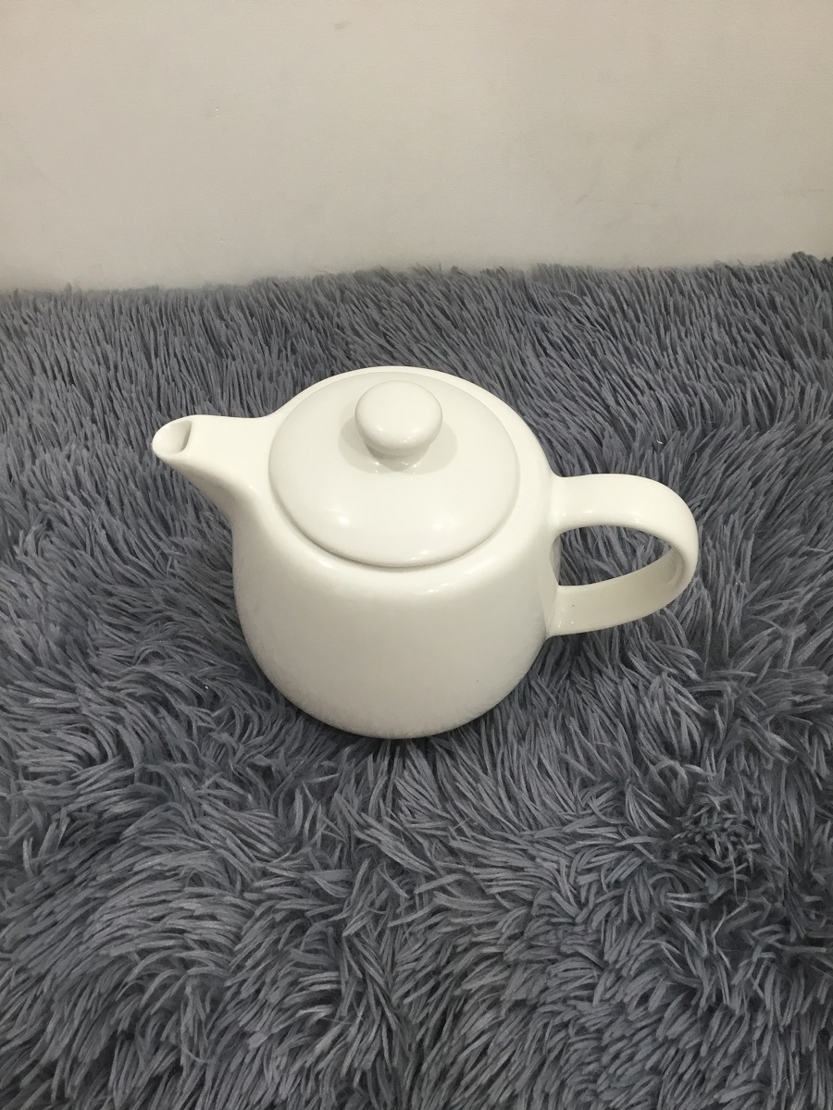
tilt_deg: -54.2
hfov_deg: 45.4
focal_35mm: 31
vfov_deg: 58.4
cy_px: 555
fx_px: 995
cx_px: 416
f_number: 2.4
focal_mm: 3.3
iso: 80
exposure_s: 1/33
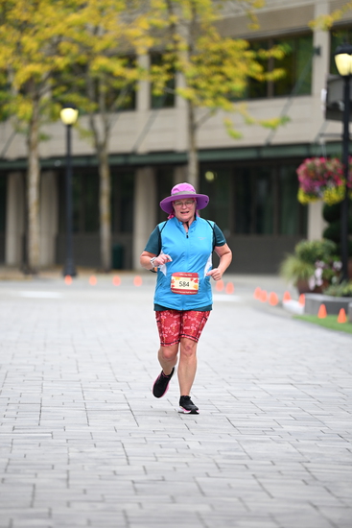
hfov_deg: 6.9
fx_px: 2931
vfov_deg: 10.3
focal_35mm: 200
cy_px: 264
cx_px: 176
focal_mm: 200
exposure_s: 1/1600
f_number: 2.8
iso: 640
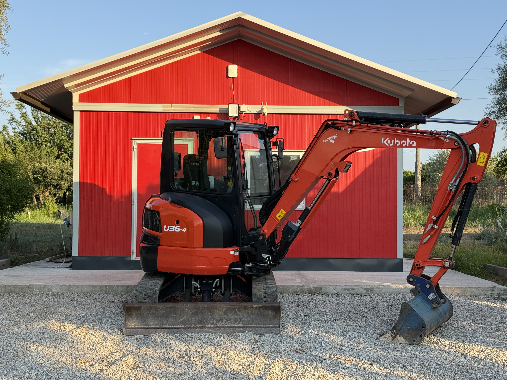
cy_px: 190
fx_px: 703
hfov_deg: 39.7
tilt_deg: +2.3
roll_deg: -0.5
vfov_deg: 30.3
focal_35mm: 48
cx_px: 254
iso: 80
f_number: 1.78
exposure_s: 1/975
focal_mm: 6.76
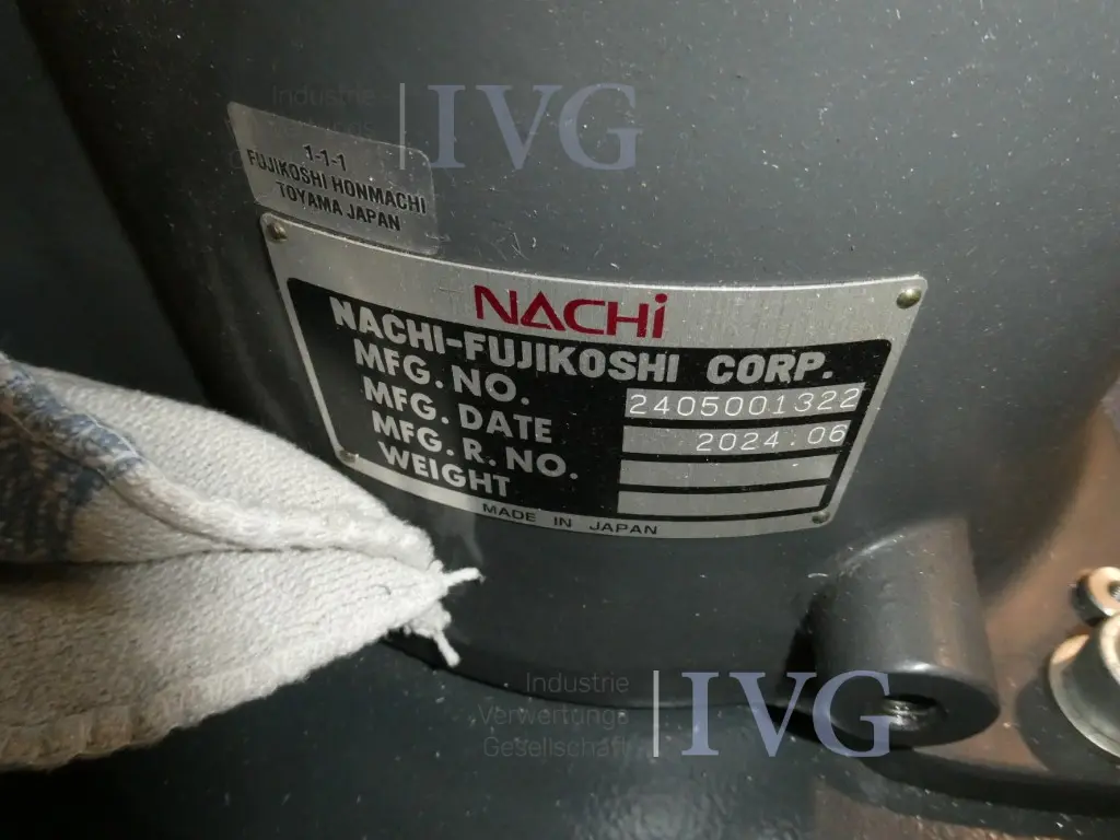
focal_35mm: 24
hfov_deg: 71.6
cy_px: 420
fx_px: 777
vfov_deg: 56.8
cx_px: 560
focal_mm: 4.3
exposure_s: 1/60
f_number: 3.3
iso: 800
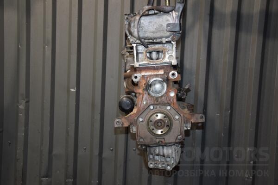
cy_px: 92
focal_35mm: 48
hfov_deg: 41.1
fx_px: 371
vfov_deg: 28.1
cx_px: 139
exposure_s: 1/60
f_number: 5
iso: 800
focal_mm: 32
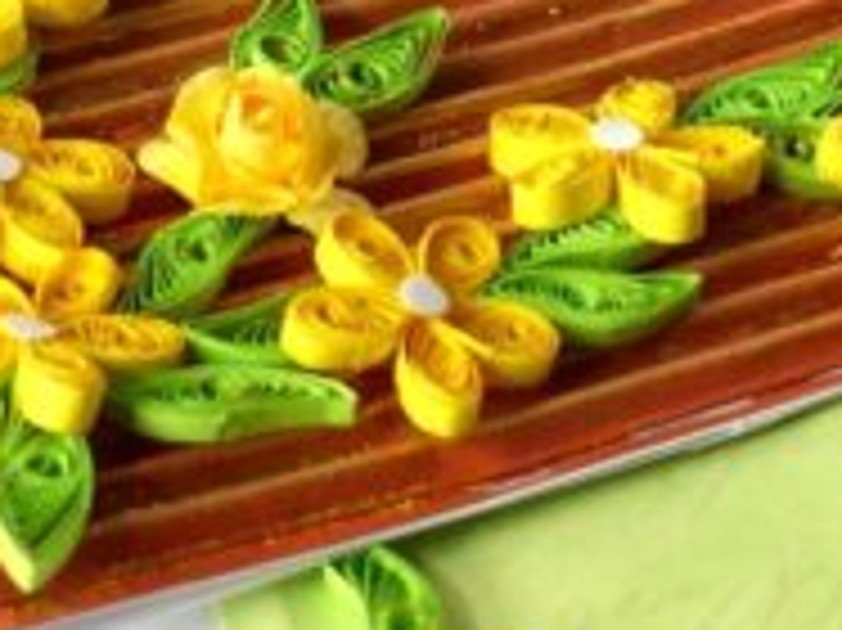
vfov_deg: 8.5
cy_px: -99
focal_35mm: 173
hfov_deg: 11.4
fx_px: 4205
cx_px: 711
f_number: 2.8
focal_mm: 9.8
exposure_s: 1/200
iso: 100
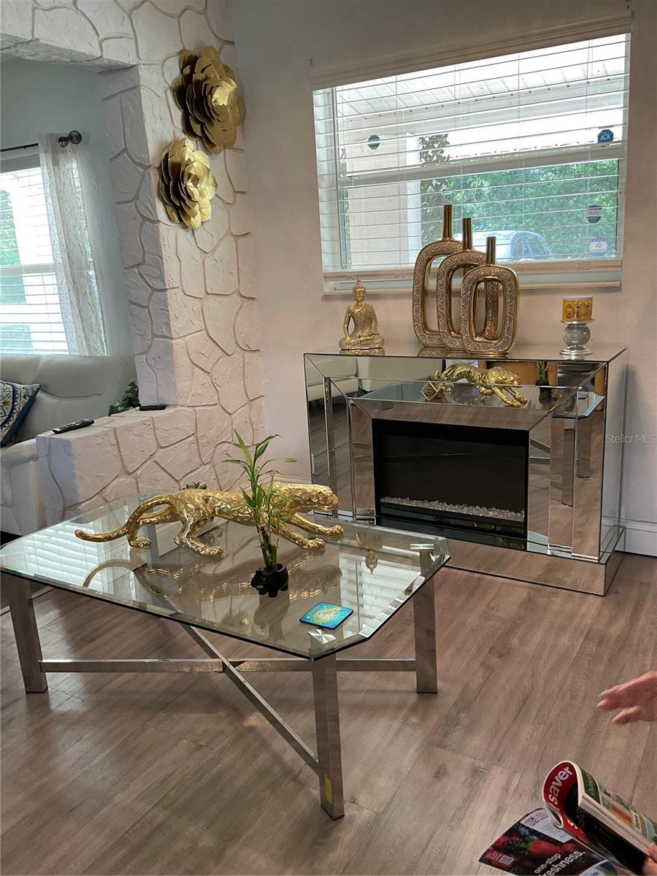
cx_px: 328
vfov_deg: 61.7
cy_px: 438
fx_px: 734
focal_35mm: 29
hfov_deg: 48.2
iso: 64
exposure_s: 1/60
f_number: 1.8
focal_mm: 3
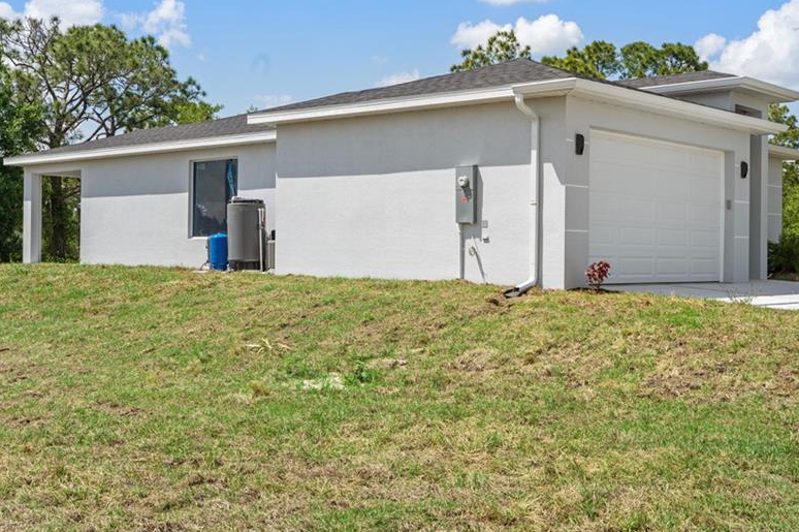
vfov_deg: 29.2
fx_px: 1013
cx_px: 444
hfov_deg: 43.0
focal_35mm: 46
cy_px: 185
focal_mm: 34.5
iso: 100
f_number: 10
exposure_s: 1/250
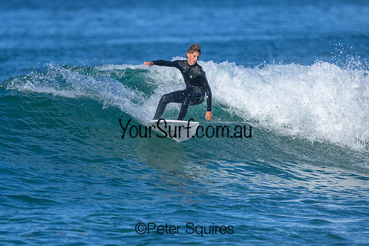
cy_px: 118
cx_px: 131
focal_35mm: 1101
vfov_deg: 1.3
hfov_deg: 1.9
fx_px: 11282
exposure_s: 1/2000
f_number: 6.3
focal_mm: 800
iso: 250
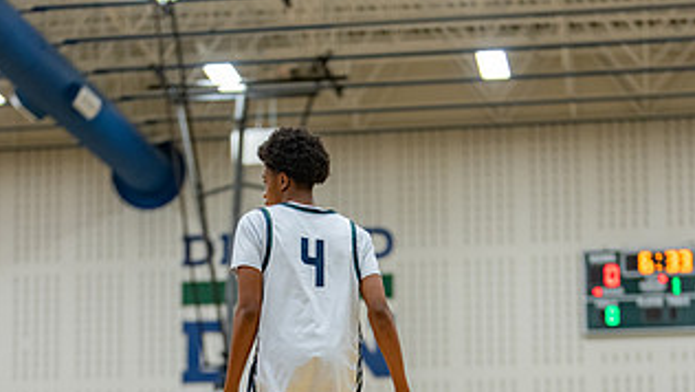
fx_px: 1899
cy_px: 438
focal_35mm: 103
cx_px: 369
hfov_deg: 20.7
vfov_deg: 11.6
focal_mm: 50
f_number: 1.2
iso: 800
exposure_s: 1/1000
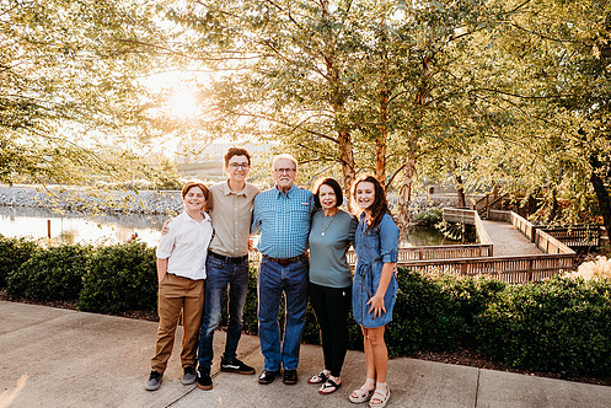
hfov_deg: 65.4
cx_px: 317
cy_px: 216
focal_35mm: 28
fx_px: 475
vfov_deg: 46.4
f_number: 3.2
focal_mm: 24
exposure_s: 1/320
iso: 250
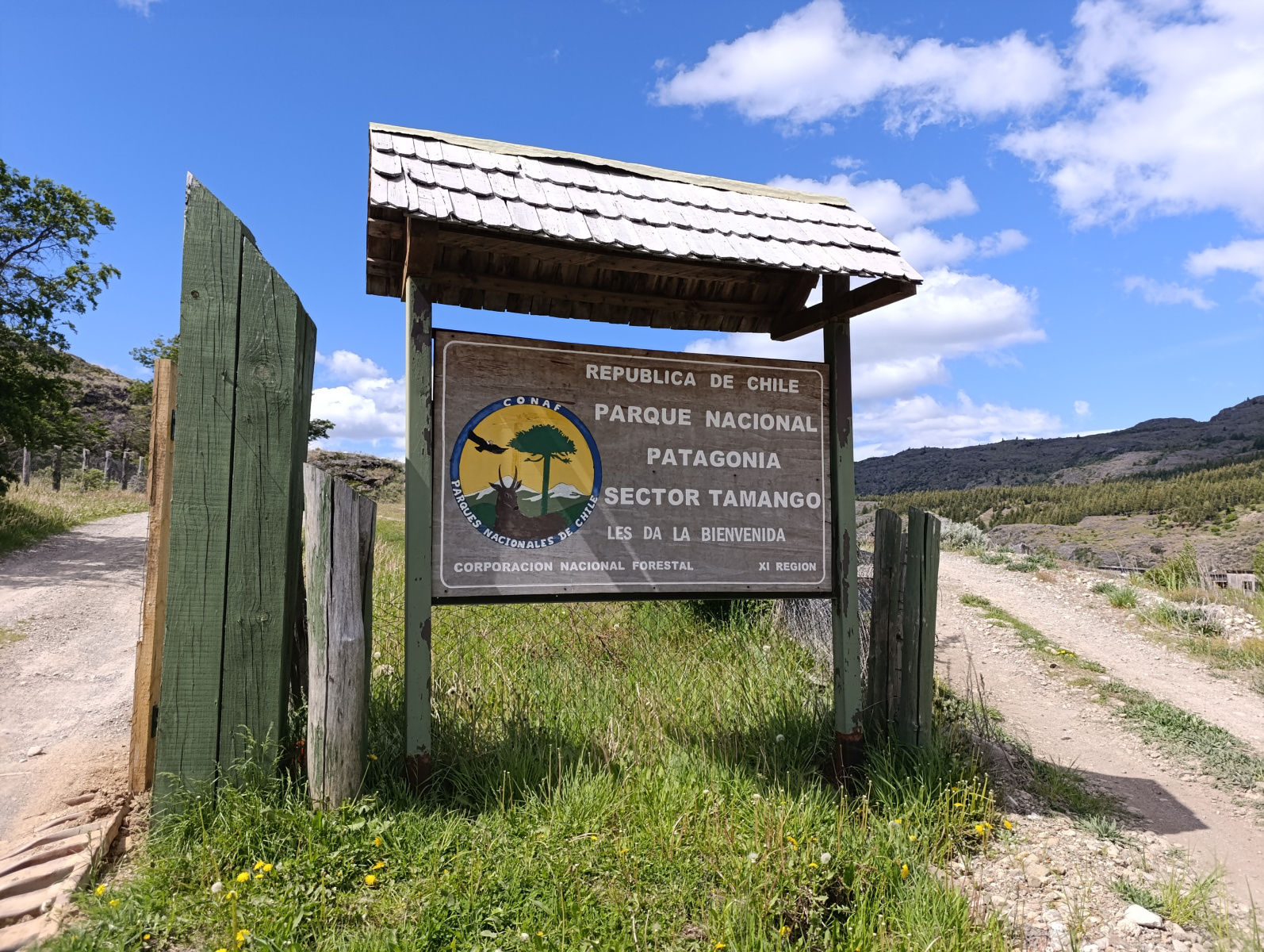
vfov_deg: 59.0
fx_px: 841
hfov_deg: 73.8
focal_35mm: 23
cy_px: 476
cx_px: 632
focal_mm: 6.14
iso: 50
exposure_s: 1/645
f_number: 1.6
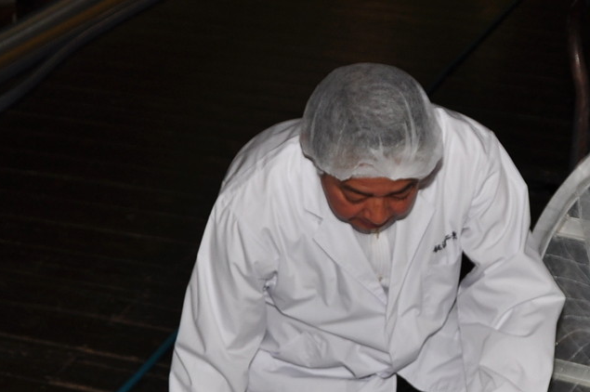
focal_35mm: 85
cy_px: 498
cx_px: 345
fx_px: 1392
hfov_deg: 23.9
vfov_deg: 15.3
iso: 200
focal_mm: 18
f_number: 4
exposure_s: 1/60
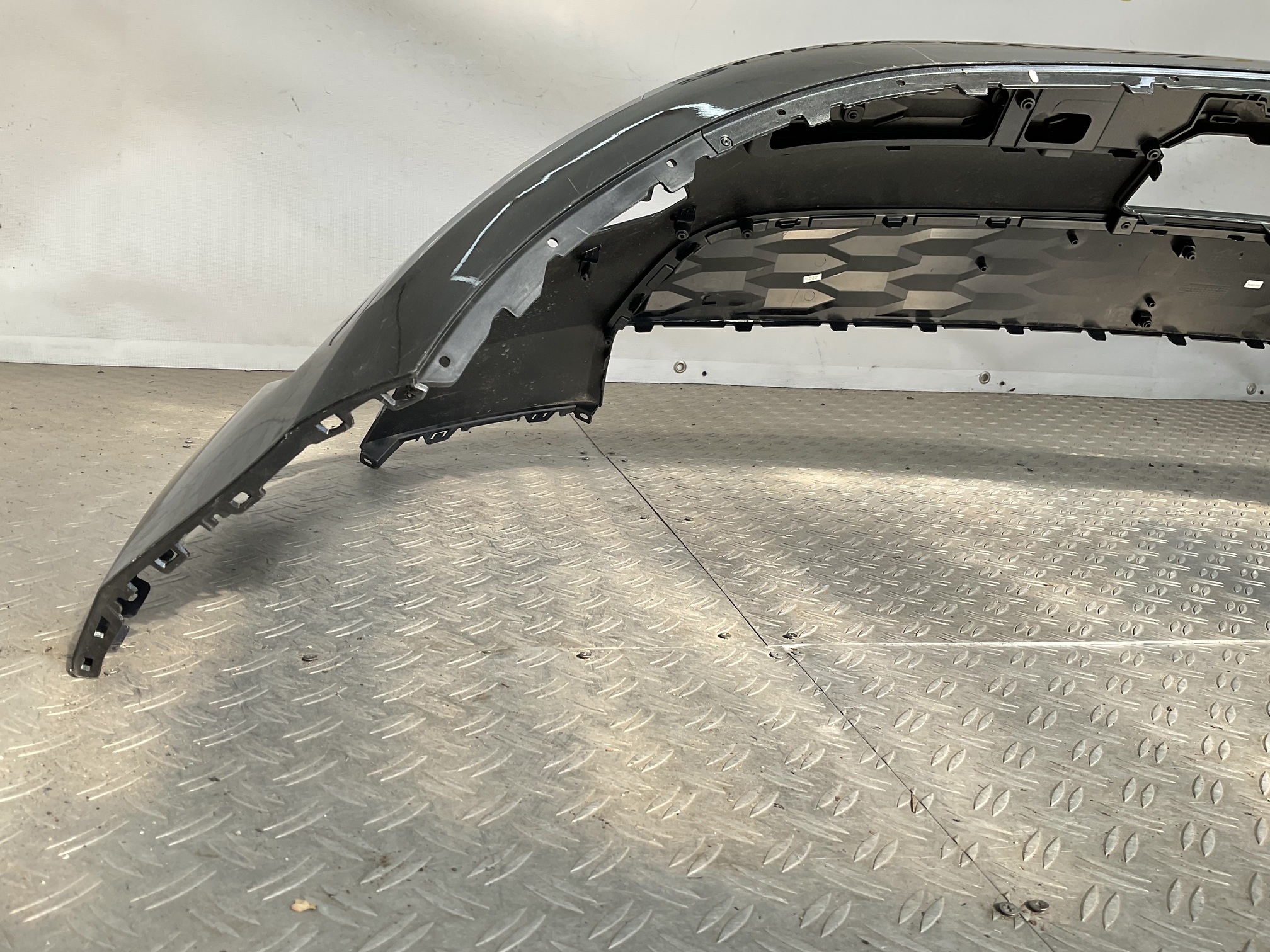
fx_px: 1064
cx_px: 635
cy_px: 476
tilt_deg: -14.4
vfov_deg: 48.2
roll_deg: -5.7
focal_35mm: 29
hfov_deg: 61.7
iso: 16
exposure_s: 1/442
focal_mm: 3
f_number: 1.8
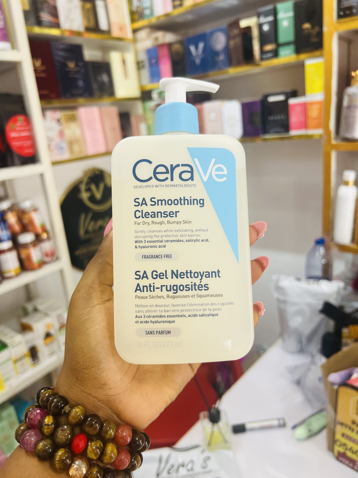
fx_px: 359
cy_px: 239
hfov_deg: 53.1
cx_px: 179
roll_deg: +4.8
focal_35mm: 26
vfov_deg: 67.3
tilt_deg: -17.8
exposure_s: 1/121
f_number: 1.5
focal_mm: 5.7
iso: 100
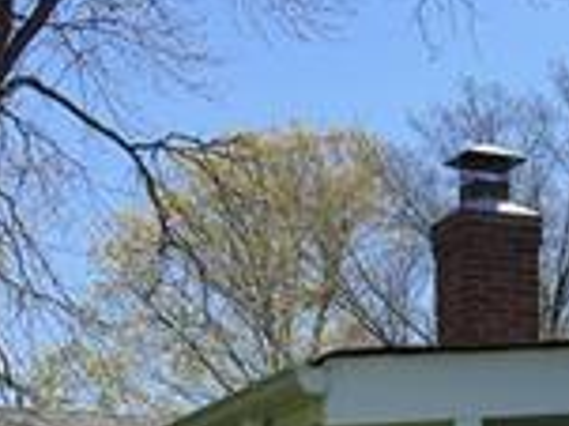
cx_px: 448
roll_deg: -0.2
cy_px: 826
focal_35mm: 123
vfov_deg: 11.0
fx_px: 2020
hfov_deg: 15.9
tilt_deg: -2.4
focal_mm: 4.15
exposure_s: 1/864
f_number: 2.2
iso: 25
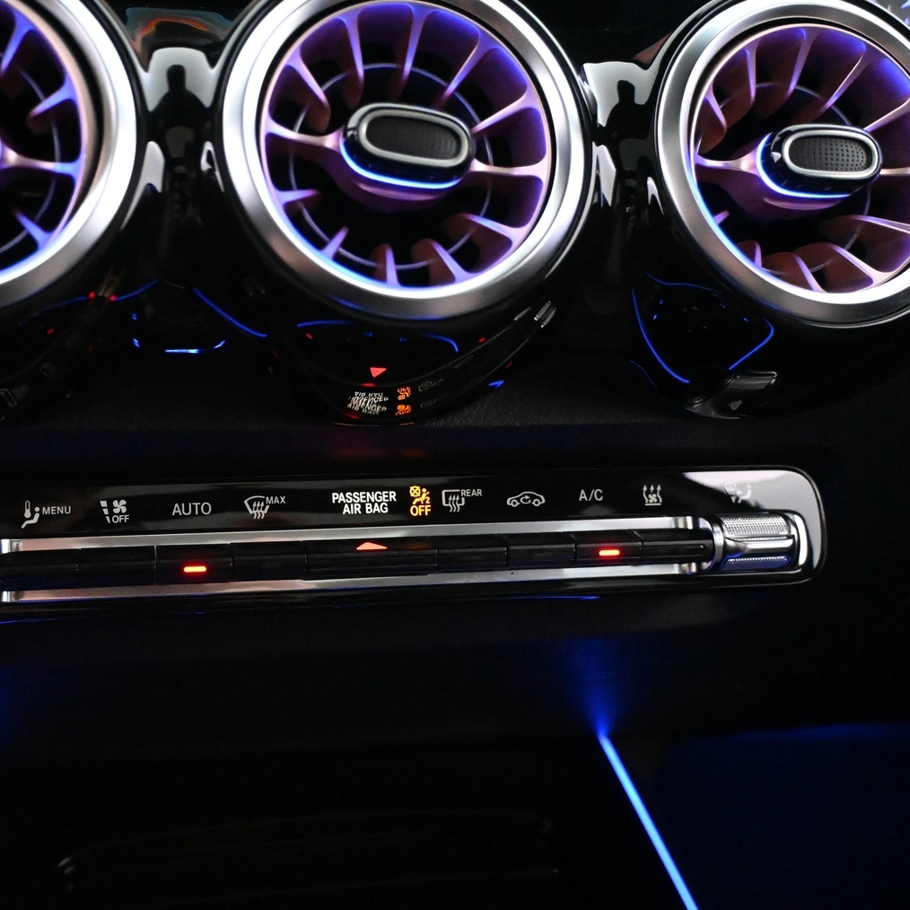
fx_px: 1150
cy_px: 451
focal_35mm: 39
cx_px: 328
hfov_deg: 42.8
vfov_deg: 43.2
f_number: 3.8
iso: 10000
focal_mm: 19
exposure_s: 1/60
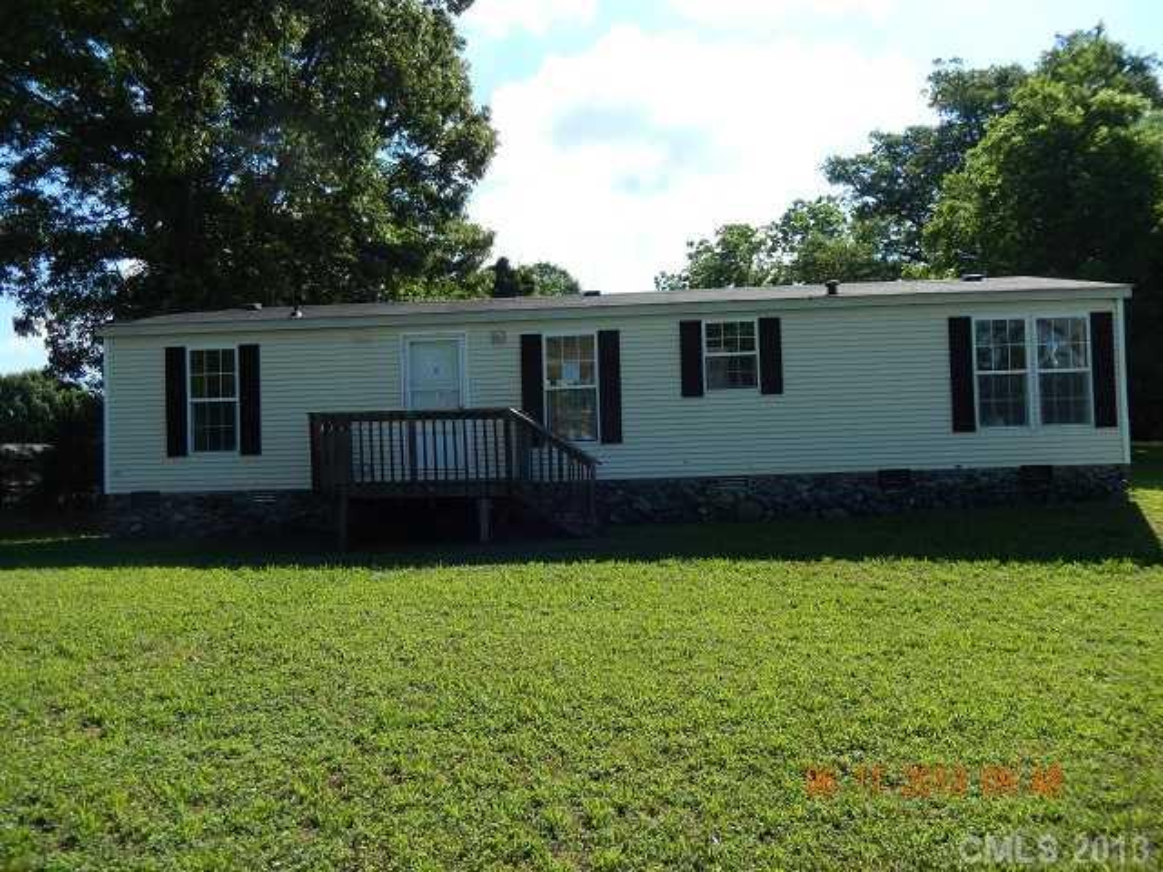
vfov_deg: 49.7
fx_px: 941
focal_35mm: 28
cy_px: 436
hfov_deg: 63.4
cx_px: 582
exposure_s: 1/800
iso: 125
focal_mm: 5.1
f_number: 3.6
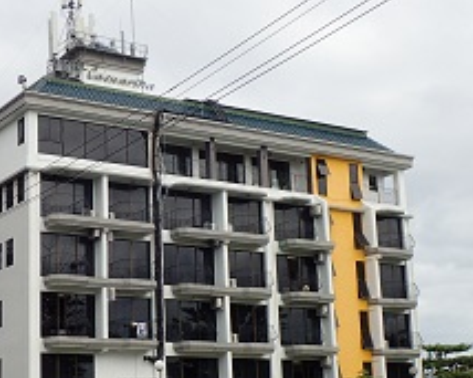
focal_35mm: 72
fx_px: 1007
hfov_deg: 26.3
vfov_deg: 21.2
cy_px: 230
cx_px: 155
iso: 100
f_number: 3.5
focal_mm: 6.86
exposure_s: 1/1000
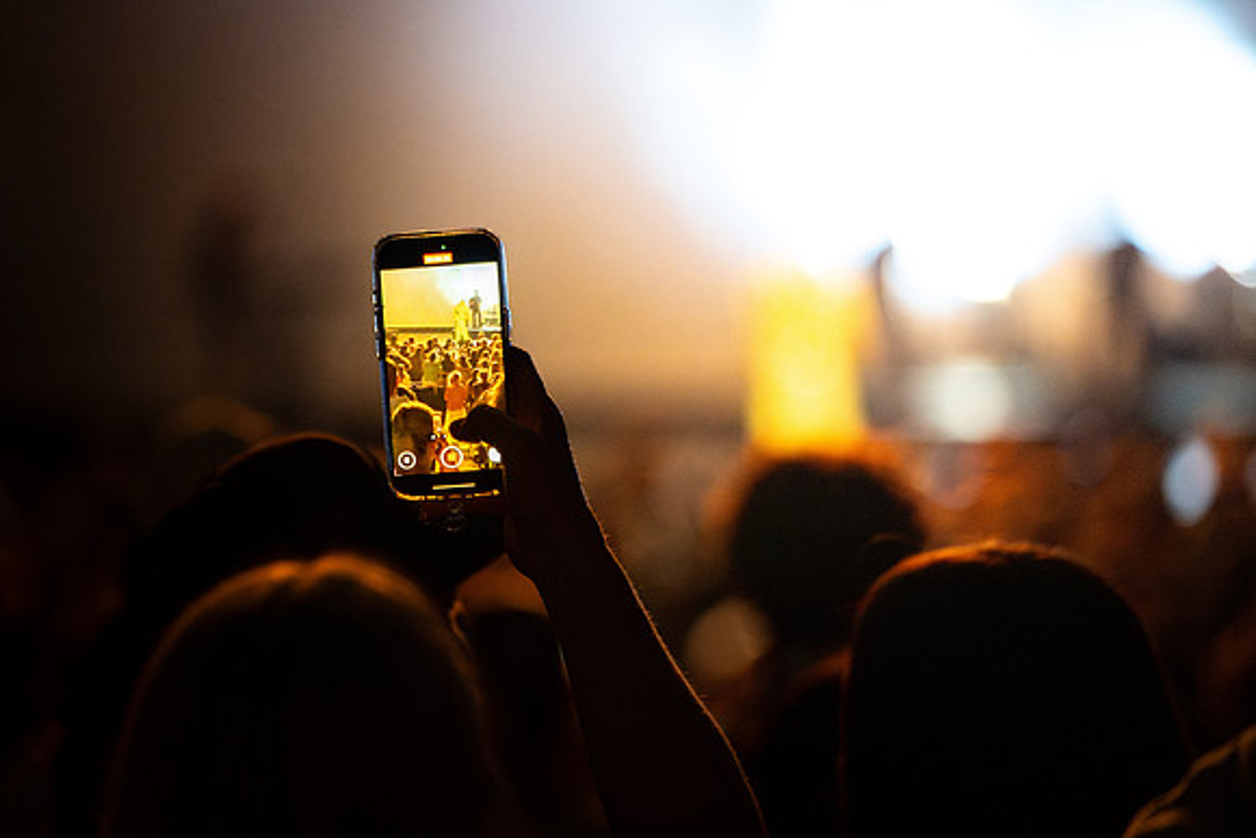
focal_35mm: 140
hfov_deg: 14.7
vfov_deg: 9.8
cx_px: 628
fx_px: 4885
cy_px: 419
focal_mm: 140
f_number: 2.8
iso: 2500
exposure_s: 1/125
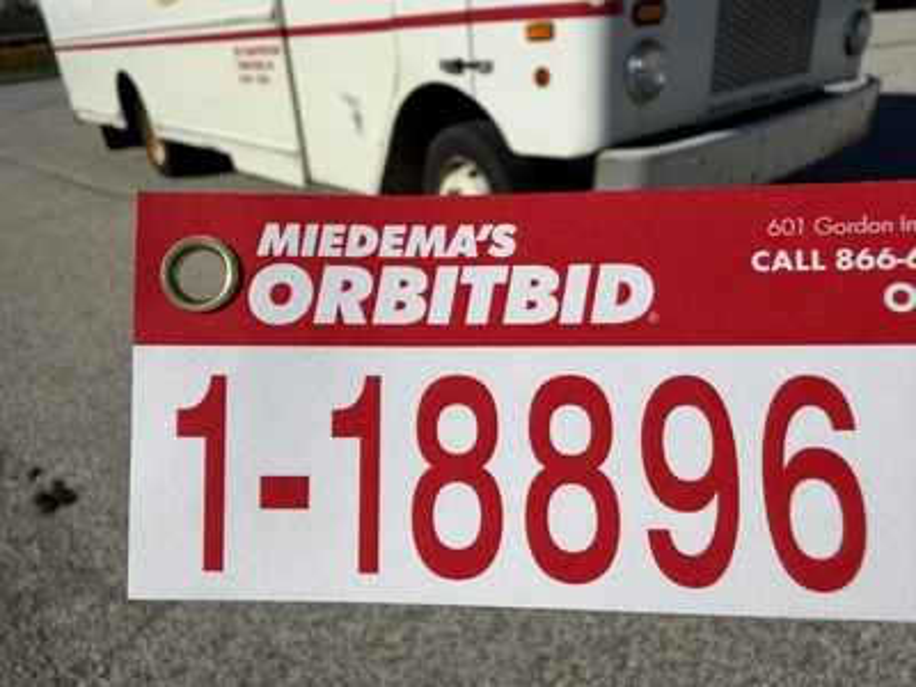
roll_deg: +7.5
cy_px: 344
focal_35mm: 24
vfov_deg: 56.8
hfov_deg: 71.6
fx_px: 635
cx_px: 458
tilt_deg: -27.1
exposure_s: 1/2132
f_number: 2.2
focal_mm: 2.22
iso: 16
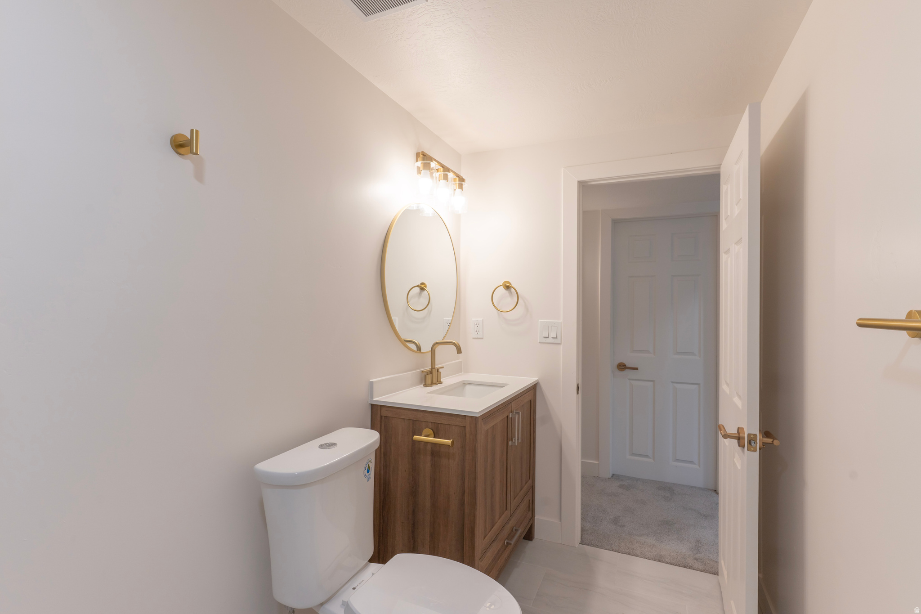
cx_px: 460
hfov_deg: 93.3
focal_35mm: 17
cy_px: 307
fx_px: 435
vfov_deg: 70.4
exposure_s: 1/20
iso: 100
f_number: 8
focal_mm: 17
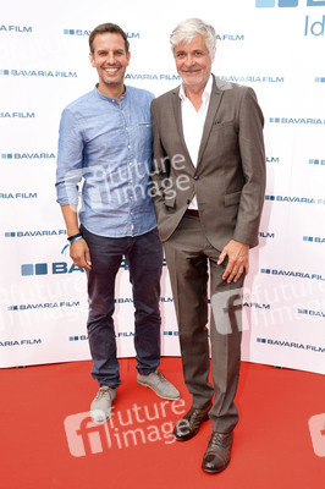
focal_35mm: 39
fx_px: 529
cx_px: 162
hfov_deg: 34.2
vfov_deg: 49.6
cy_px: 244
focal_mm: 26
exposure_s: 1/160
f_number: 5.6
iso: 320
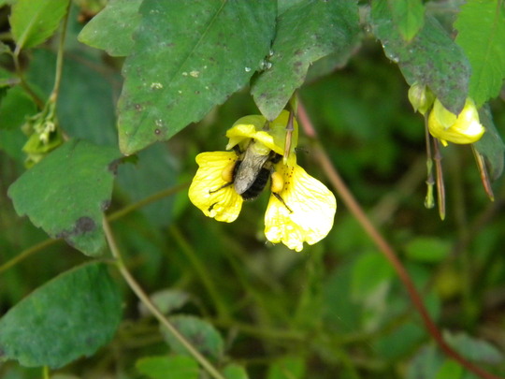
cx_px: 252
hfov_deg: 18.7
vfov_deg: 14.1
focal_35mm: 105
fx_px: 1532
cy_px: 190
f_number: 4.7
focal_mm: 19
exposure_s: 1/278
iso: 400
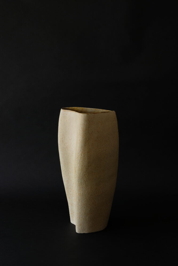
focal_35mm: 53
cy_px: 133
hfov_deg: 25.5
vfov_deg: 37.5
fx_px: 393
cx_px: 89
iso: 200
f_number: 13
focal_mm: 35
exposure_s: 1/10
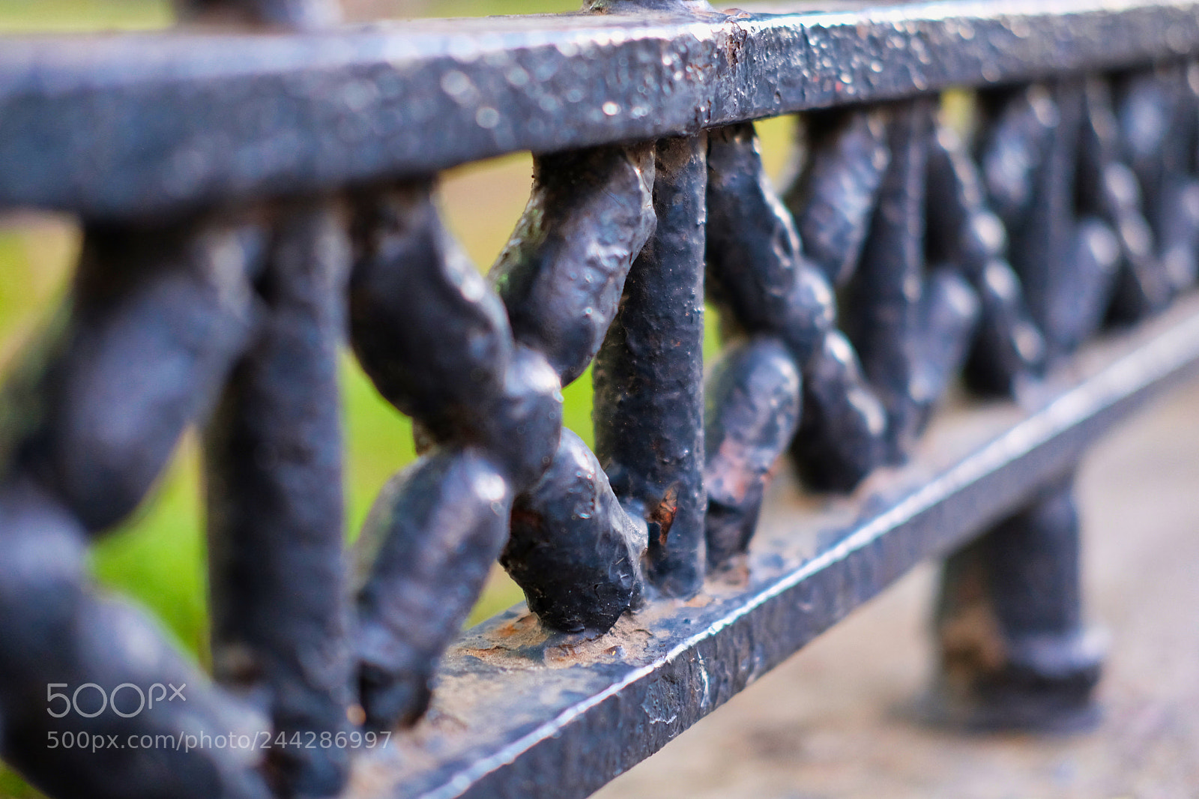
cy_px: 400
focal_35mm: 53
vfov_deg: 25.5
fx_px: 1765
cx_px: 600
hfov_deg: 37.5
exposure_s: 1/34
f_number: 2
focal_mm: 35
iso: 800
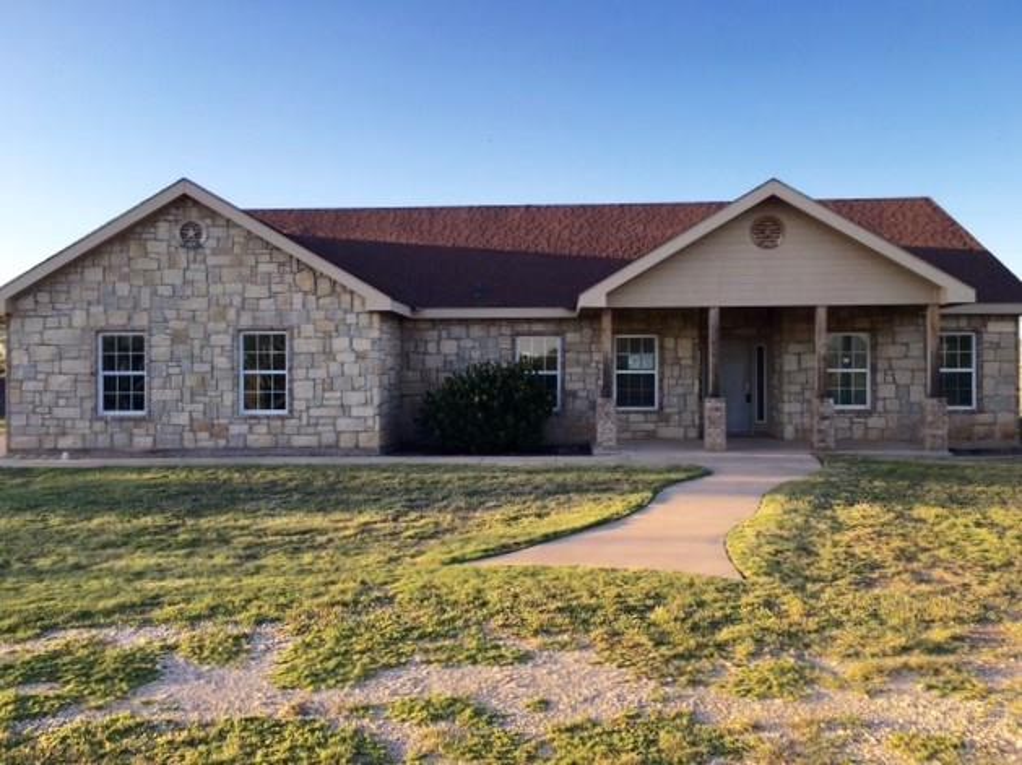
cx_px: 511
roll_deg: -0.5
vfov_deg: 48.2
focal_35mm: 29
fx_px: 856
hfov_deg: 61.7
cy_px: 382
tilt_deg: +0.8
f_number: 2.2
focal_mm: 4.15
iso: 25
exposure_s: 1/475
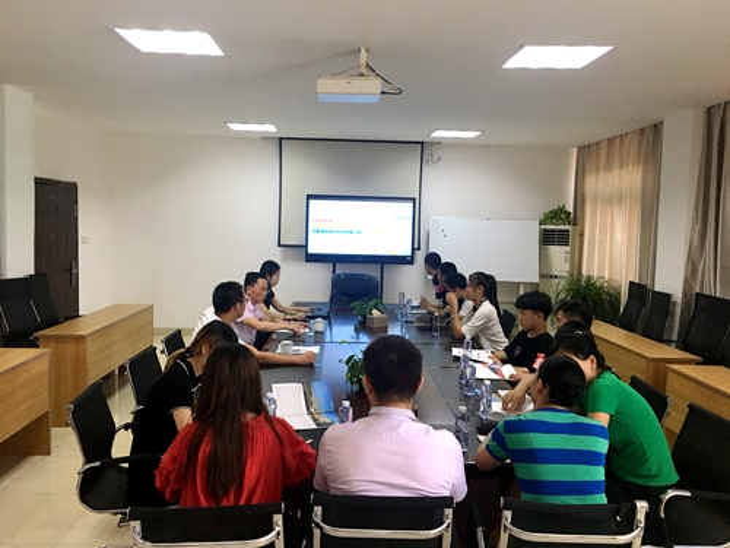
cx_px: 365
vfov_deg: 48.2
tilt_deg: -3.8
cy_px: 274
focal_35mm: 29
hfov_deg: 61.7
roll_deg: -1.2
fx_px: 612
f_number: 2.2
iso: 64
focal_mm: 4.15
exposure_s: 1/33
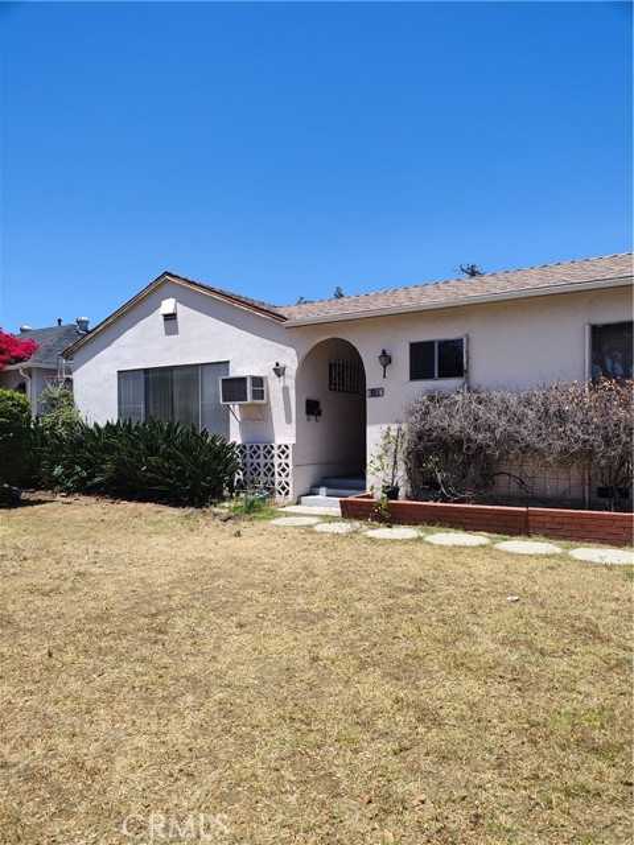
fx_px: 611
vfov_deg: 69.4
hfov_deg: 54.9
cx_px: 317
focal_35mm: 25
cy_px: 422
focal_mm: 4.71
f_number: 1.7
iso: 120
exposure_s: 1/1407
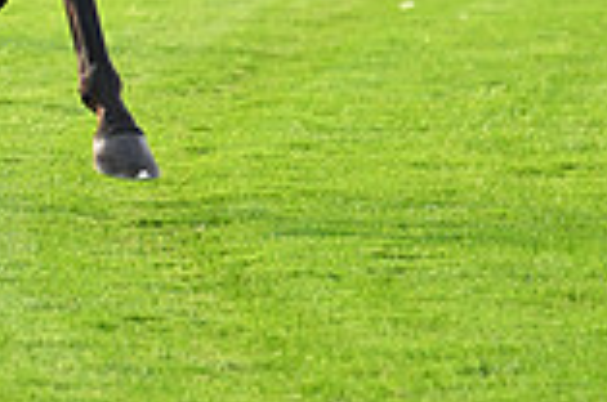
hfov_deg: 2.8
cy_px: -319
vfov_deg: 1.8
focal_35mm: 741
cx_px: -166
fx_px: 12469
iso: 1000
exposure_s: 1/1250
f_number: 4.5
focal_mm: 200
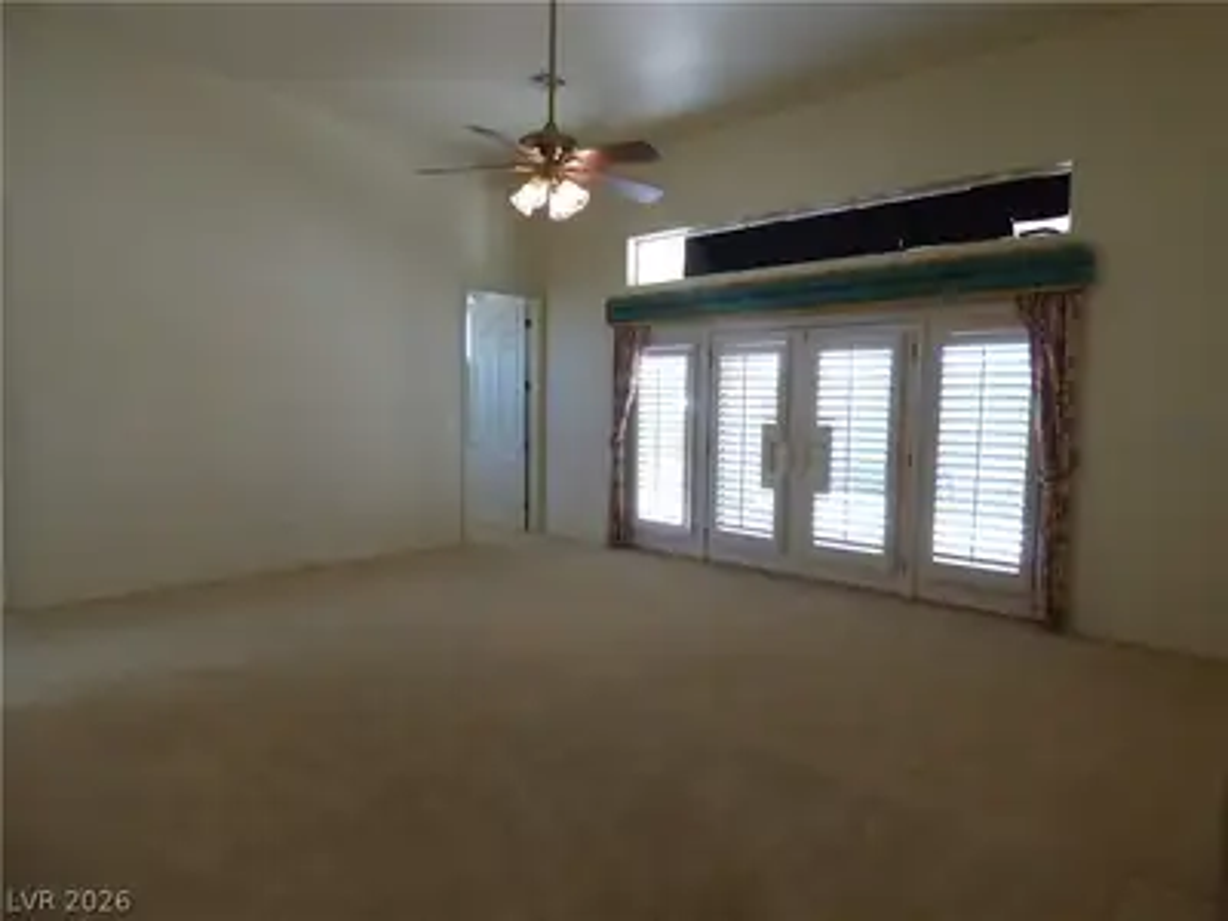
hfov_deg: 81.7
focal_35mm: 20
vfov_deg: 66.0
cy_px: 460
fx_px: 709
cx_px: 614
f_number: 2.8
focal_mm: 3.58
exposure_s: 1/60
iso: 160
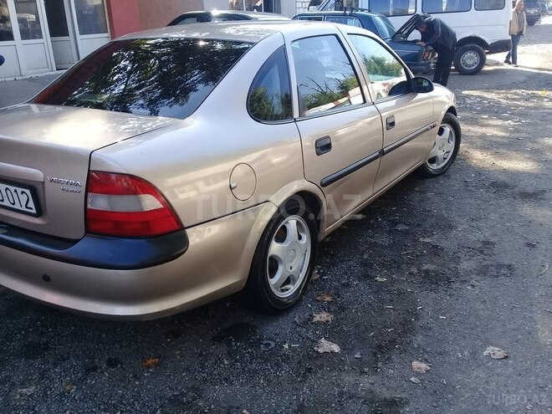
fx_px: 494
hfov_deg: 58.4
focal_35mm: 31
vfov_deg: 45.4
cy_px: 207
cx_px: 276
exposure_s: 1/199
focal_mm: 3.3
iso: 50
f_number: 2.2
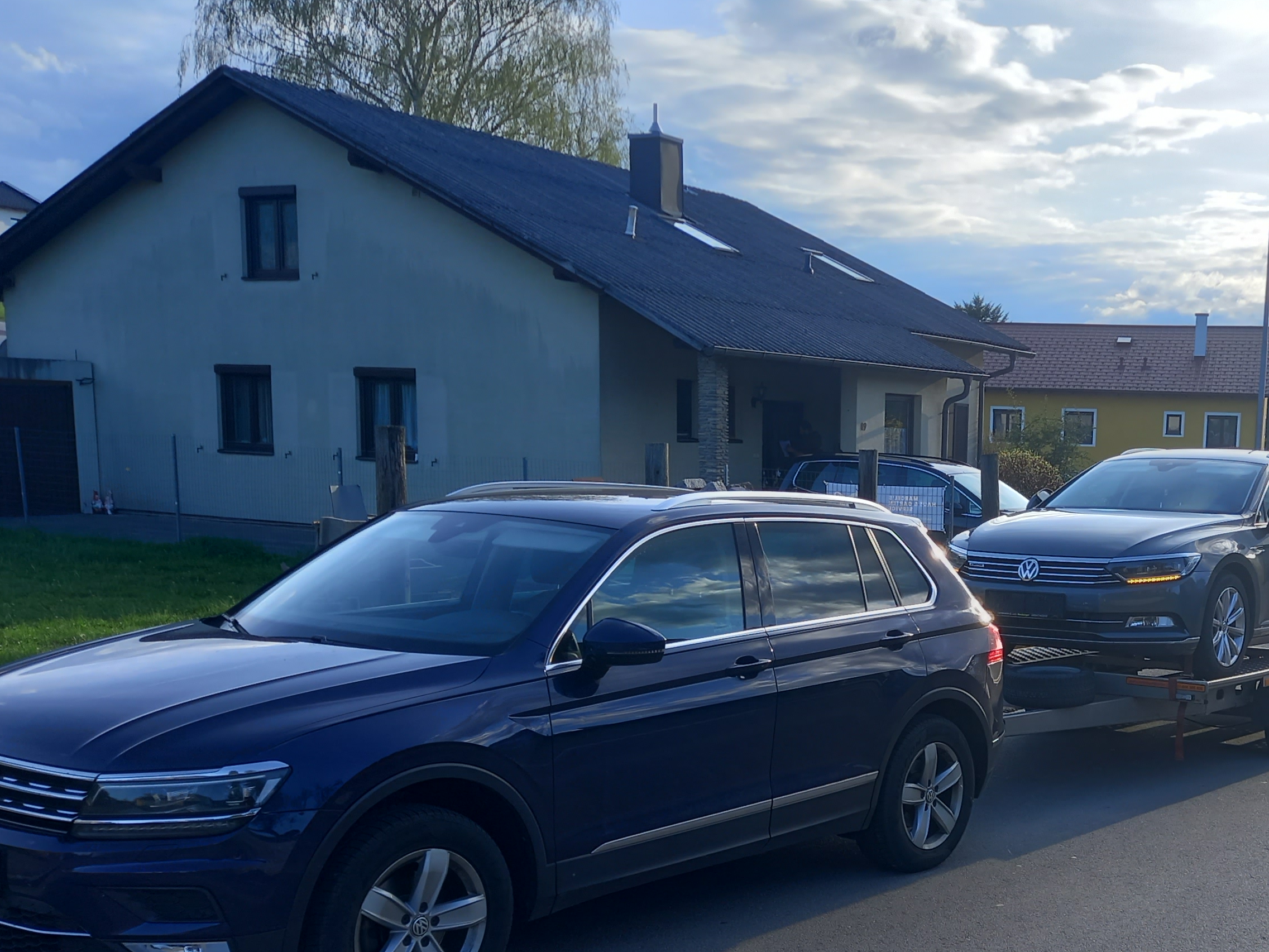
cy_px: 705
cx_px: 968
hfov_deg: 41.5
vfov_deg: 32.3
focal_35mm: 44
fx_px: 1613
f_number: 2
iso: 25
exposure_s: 1/245
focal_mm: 4.6
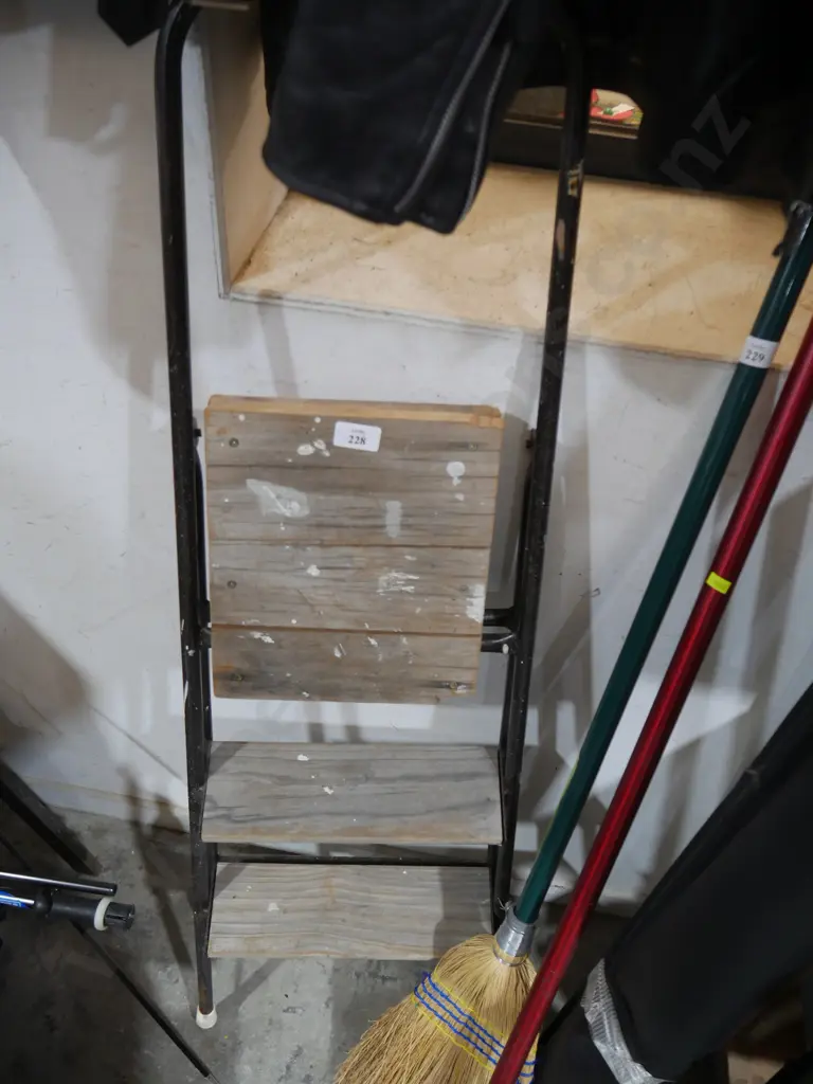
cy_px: 542
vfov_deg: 63.4
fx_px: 877
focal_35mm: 28
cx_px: 406
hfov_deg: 49.7
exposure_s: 1/60
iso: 800
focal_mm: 14
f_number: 3.5
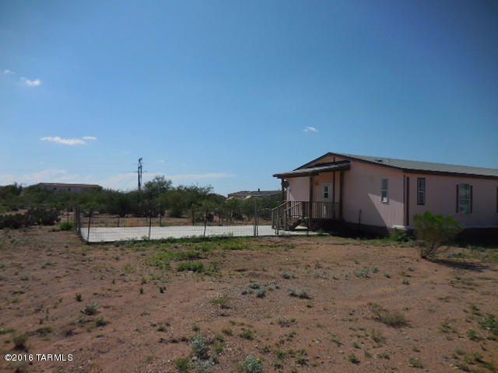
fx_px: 360
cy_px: 186
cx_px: 249
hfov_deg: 69.4
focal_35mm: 25
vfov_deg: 54.9
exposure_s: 1/1250
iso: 125
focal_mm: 4.5
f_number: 6.6
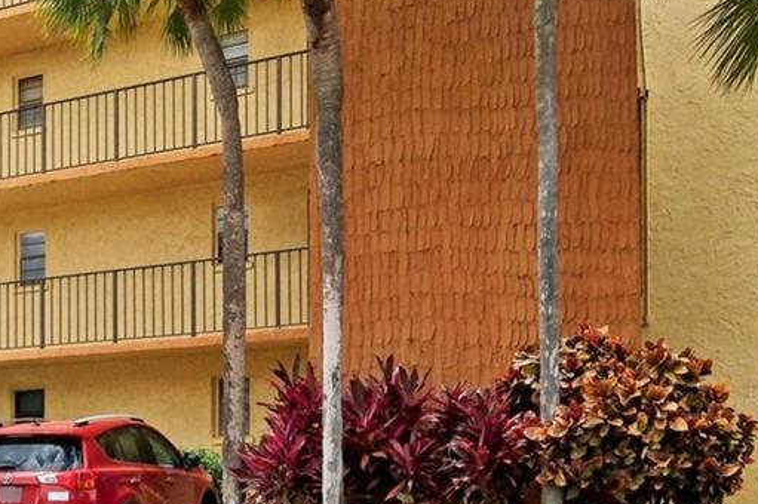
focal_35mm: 47
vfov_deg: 28.5
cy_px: 176
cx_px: -53
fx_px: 989
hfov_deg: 36.3
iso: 1000
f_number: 8
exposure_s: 1/1900
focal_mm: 10
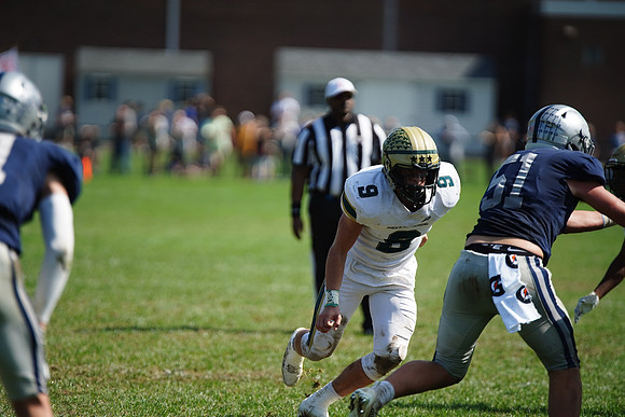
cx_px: 312
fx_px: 5209
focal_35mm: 300
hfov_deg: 6.9
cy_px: 208
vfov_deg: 4.6
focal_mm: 300
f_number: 2.8
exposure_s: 1/4000
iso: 400
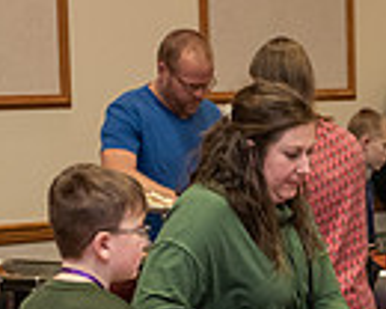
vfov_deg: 7.1
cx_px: 463
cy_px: 331
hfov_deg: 8.8
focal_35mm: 218
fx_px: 2490
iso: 1250
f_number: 3.2
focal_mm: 52
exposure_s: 1/200
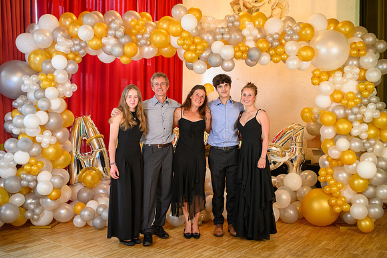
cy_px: 129
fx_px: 376
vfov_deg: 37.8
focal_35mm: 35
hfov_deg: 54.5
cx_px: 194
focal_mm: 35
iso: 1250
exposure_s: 1/100
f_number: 3.5
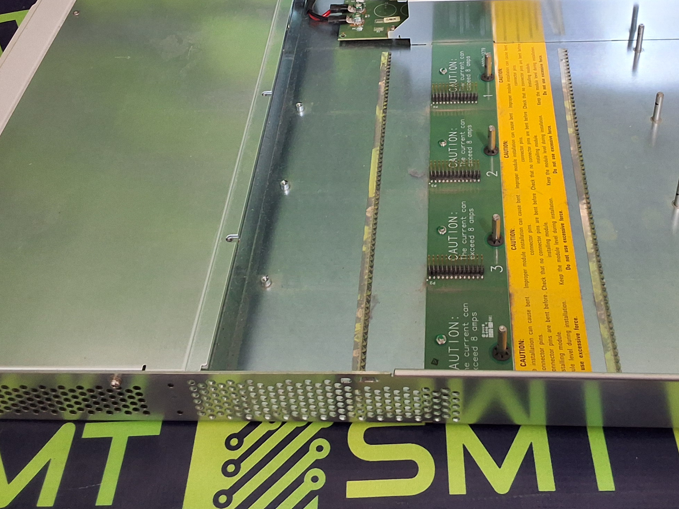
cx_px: 401
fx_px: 922
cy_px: 88
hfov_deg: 40.3
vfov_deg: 30.0
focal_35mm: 47
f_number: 1.9
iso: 200
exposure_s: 1/40
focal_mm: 2.91
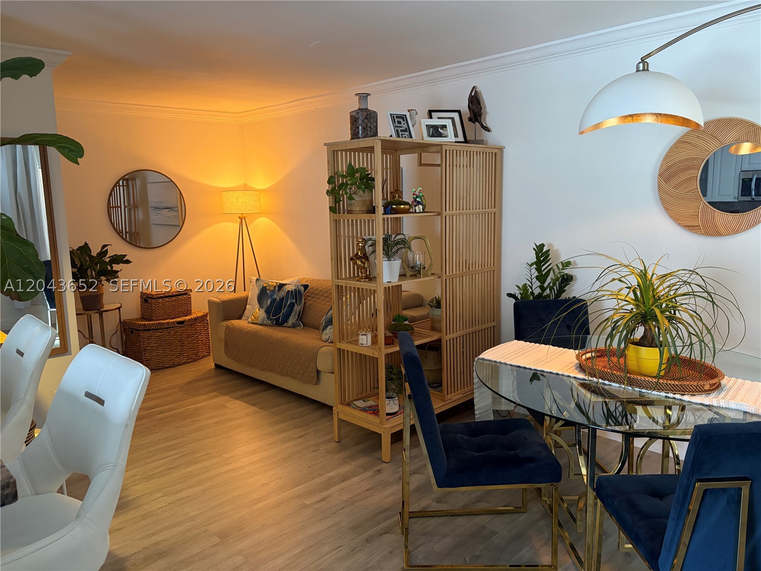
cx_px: 380
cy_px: 286
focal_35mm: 26
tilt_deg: -9.1
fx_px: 572
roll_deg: +0.1
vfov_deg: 53.1
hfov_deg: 67.3
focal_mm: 5.96
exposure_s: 1/60
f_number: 1.6
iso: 320
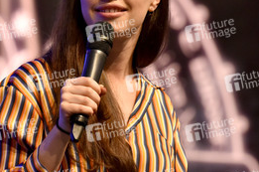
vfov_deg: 1.9
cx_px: 125
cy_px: 56
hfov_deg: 2.9
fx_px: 5091
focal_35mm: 709
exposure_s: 1/125
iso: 6400
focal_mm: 410
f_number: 5.6
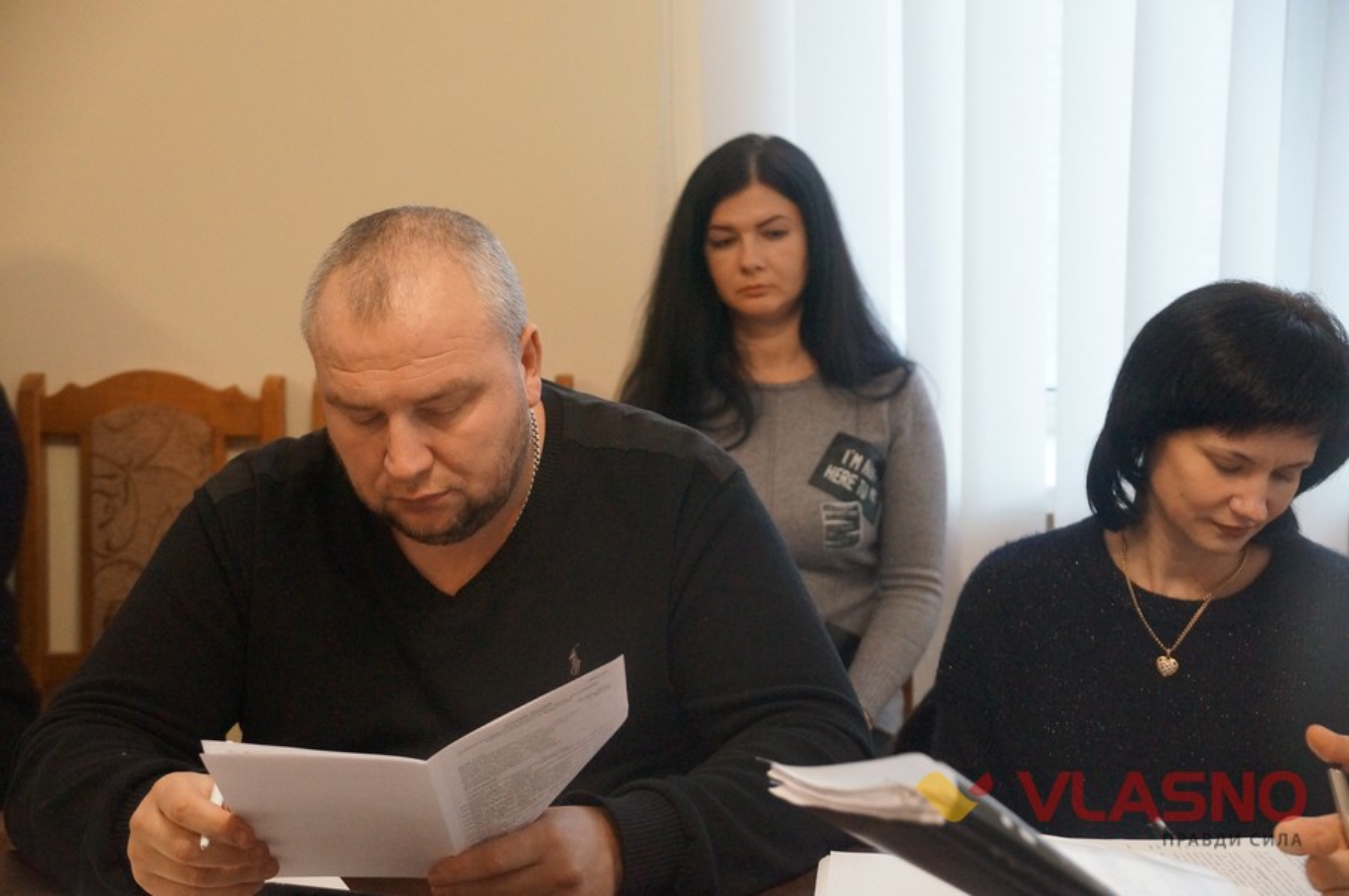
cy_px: 448
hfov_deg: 33.4
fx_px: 2246
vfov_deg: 22.6
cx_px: 674
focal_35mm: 60
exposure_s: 1/160
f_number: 4.5
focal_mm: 40
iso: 2000
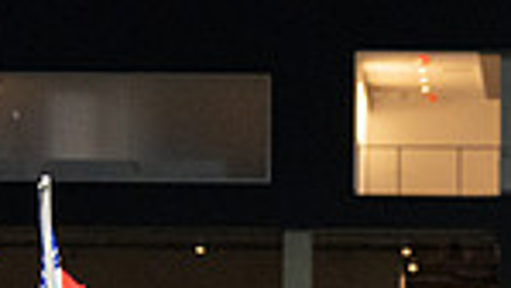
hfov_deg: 5.5
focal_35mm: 388
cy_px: 565
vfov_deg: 3.1
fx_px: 5260
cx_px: 878
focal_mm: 70
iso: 3200
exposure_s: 1/1250
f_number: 2.8
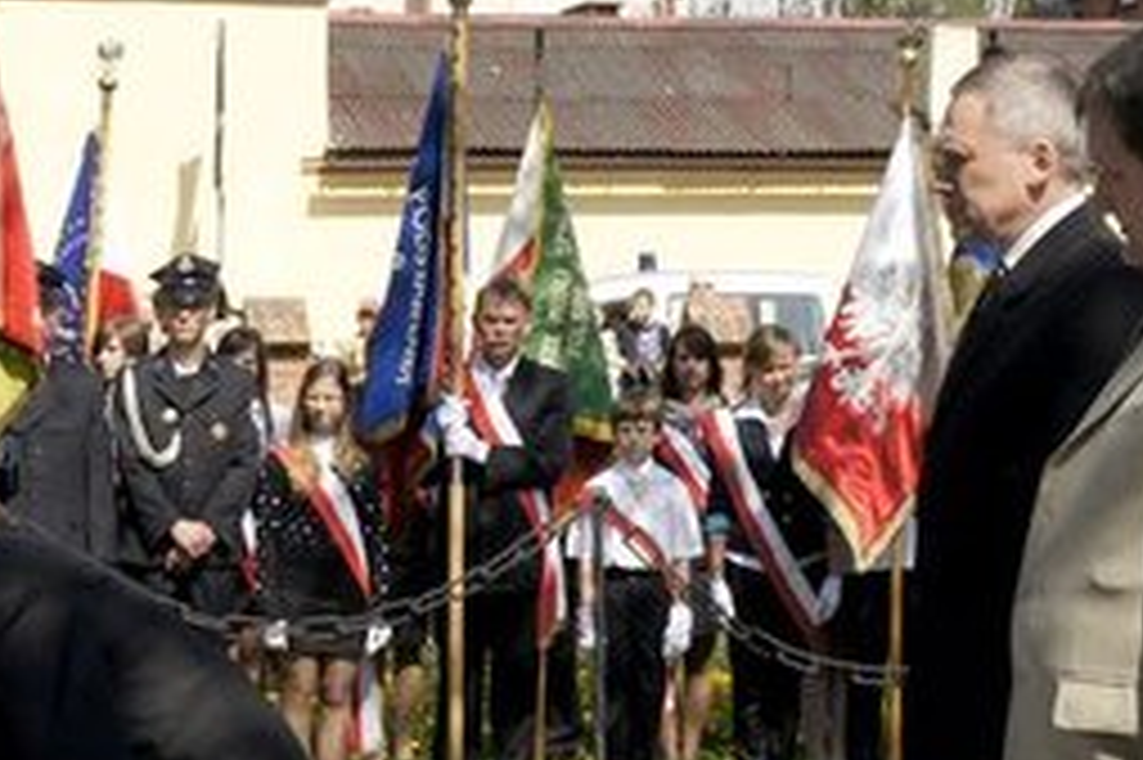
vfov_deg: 10.1
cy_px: 702
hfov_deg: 15.2
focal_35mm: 134
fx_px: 4260
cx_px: 207
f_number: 10
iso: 400
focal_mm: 35
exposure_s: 1/640
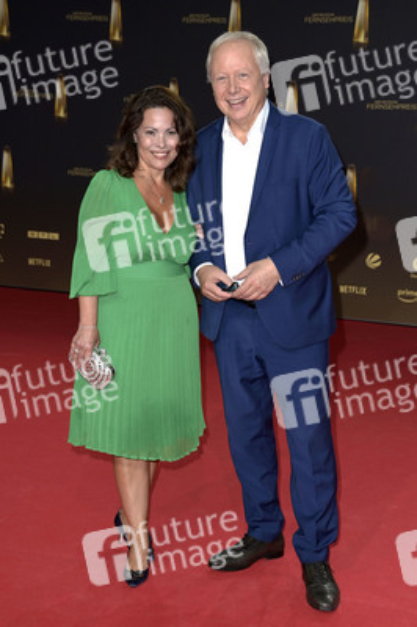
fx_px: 1131
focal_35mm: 65
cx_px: 208
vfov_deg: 31.0
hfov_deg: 20.9
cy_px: 314
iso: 800
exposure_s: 1/250
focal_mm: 65
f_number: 6.3
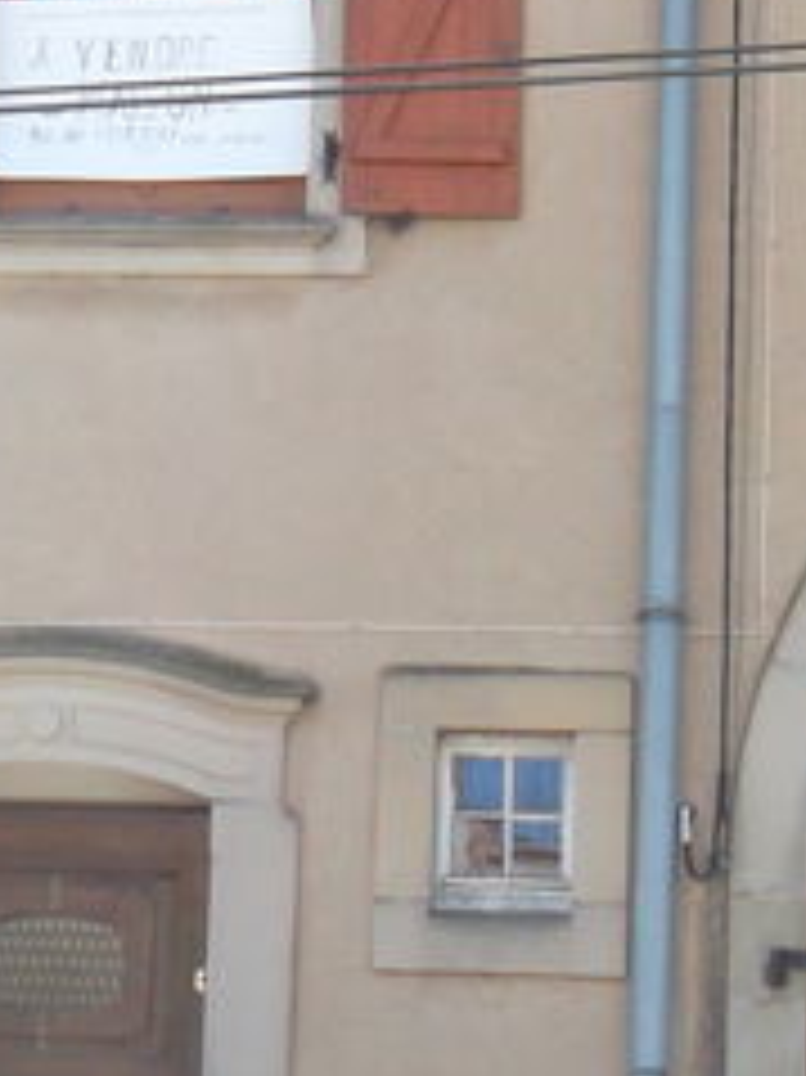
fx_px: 3511
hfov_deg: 13.1
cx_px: 320
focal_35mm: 113
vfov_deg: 17.4
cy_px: 612
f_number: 3.5
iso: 80
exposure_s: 1/200
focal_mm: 4.9
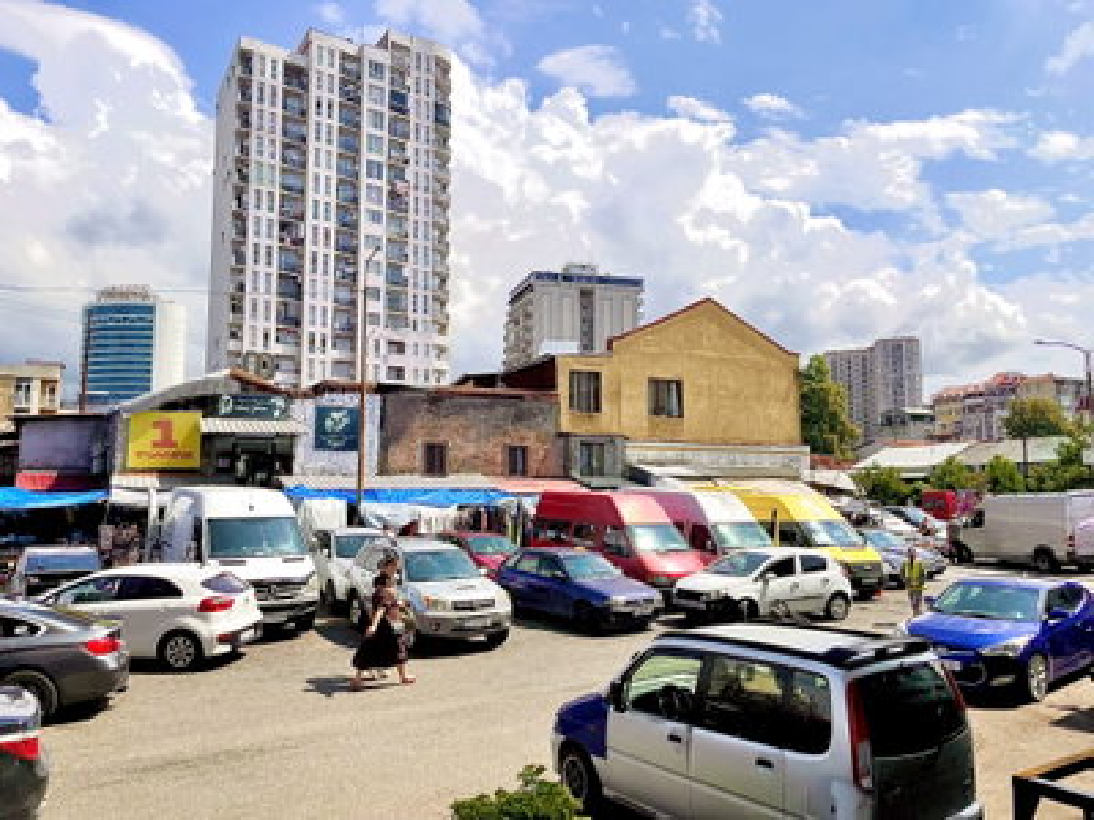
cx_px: 547
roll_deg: +0.0
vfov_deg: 53.1
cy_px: 410
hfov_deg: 67.3
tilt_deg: +6.1
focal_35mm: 26
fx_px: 822
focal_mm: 4.2
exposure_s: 1/7299
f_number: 1.6
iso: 32
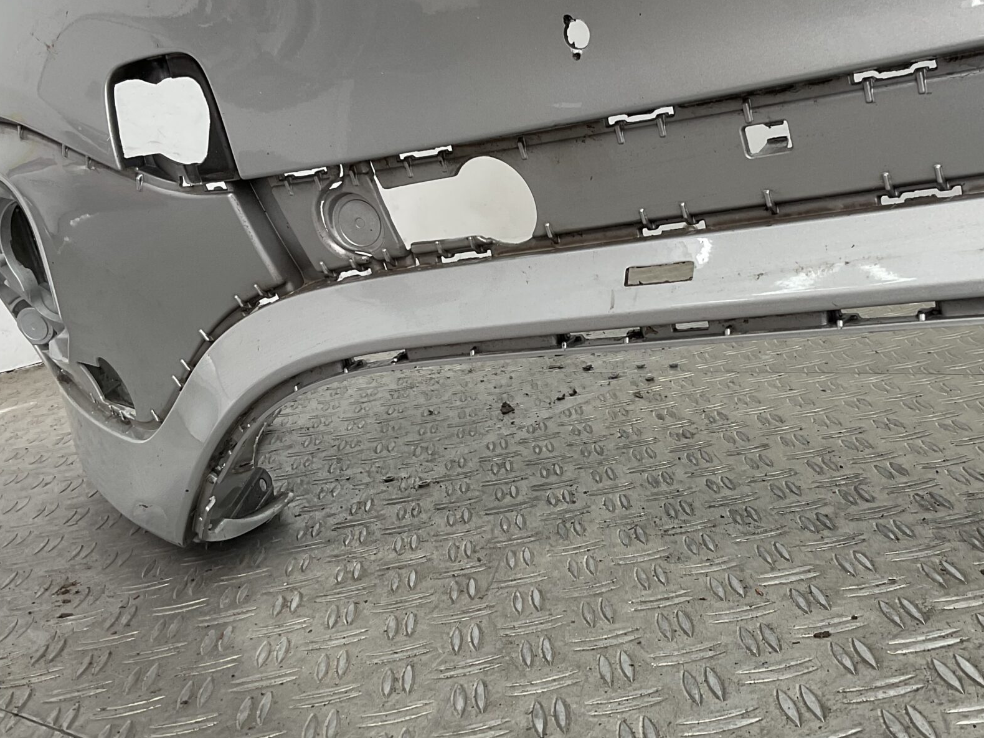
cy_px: 271
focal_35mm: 47
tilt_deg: -10.3
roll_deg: +8.2
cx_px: 610
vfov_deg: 30.7
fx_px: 1336
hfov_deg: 40.2
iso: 16
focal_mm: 3
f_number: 1.8
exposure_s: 1/170
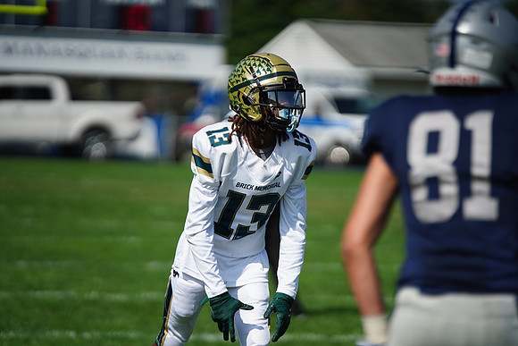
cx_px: 259
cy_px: 173
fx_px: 4317
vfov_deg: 4.6
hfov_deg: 6.9
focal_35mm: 300
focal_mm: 300
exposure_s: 1/8000
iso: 400
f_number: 2.8
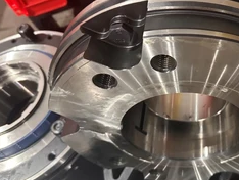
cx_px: 199
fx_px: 283
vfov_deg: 35.0
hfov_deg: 43.1
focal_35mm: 41
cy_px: 70
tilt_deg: -51.1
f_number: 1.78
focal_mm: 6.86
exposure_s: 1/60
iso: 640
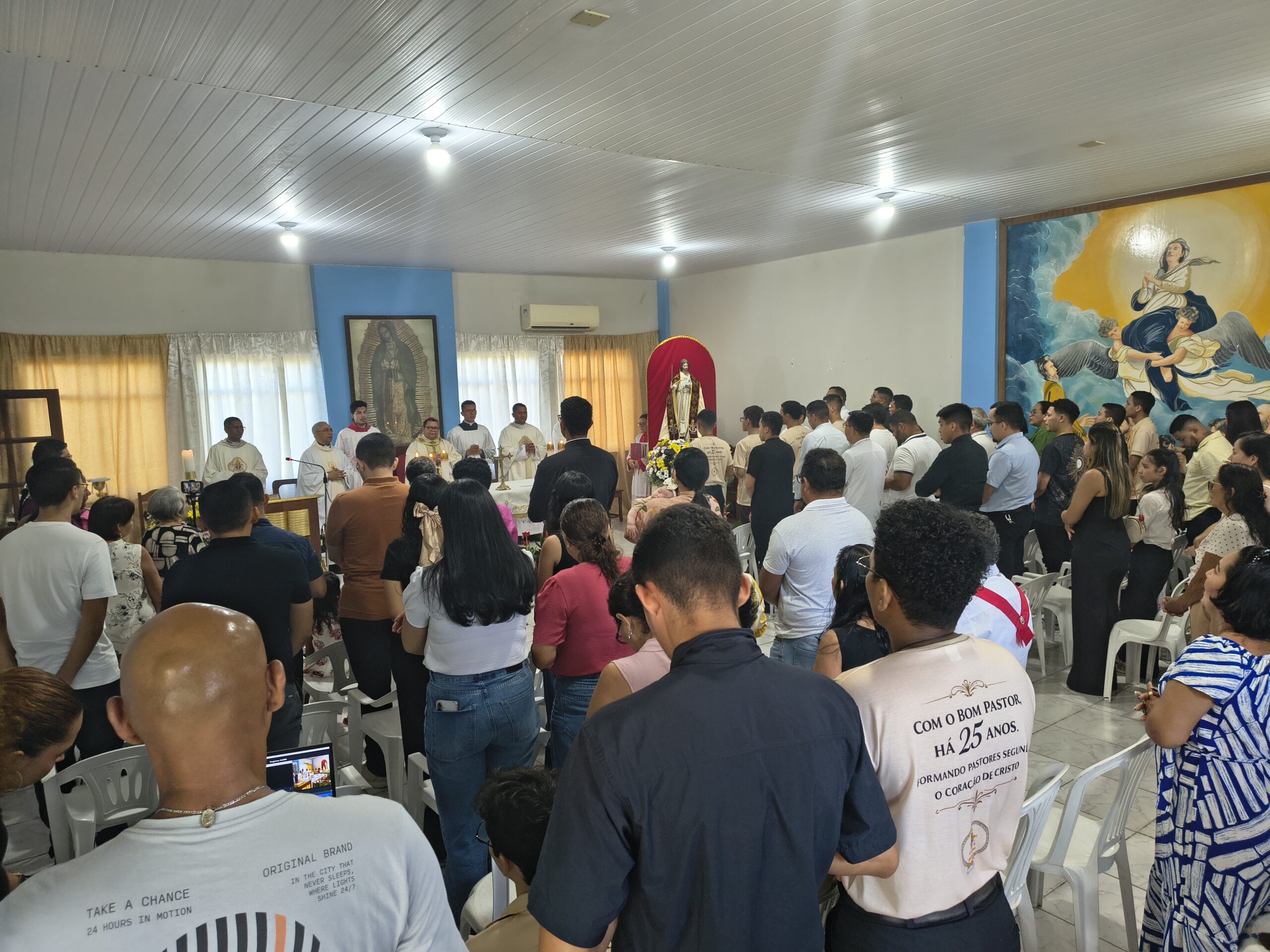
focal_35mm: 24
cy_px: 476
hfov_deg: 71.6
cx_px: 635
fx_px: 881
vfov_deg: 56.8
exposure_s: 1/120
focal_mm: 5.56
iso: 503
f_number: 1.8
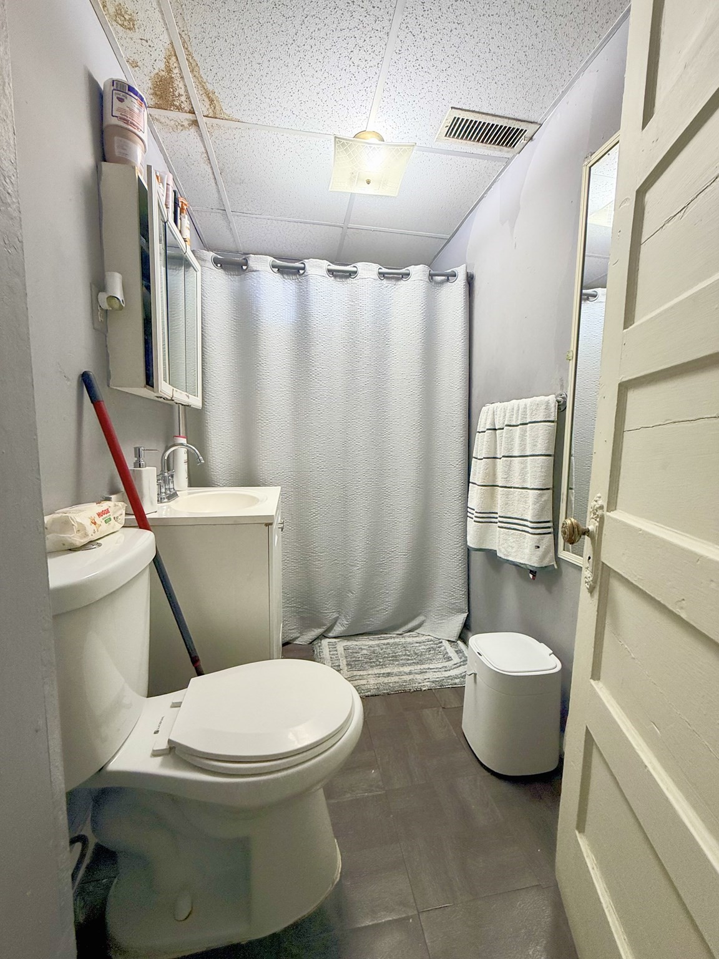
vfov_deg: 102.1
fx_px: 388
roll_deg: -0.7
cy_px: 480
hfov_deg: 85.7
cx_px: 360
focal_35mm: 14
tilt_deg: -6.8
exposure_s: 1/120
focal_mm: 2.22
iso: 200
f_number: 2.2
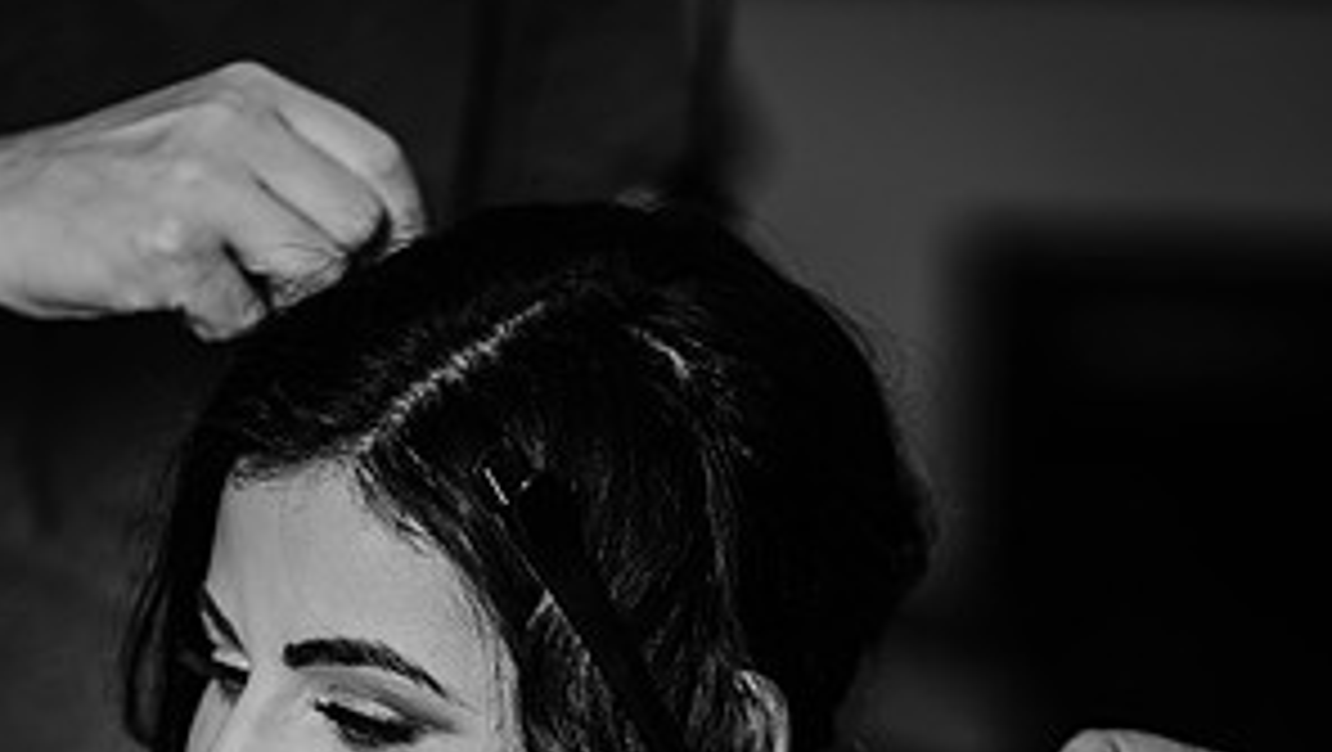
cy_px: 946
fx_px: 4772
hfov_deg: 15.9
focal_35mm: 135
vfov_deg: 8.9
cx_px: 664
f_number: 1.8
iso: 200
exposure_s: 1/160
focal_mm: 85
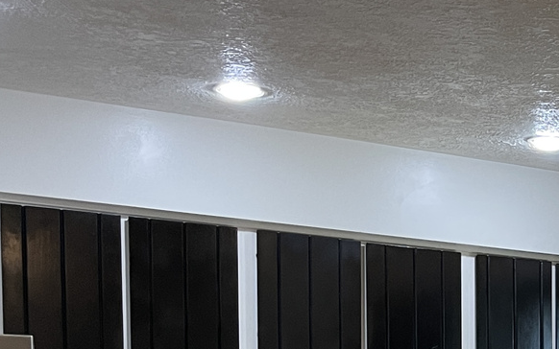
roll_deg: -0.9
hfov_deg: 18.9
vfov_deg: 12.6
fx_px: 1478
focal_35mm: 97
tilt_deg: -5.5
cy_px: 578
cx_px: 829
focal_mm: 4.2
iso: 125
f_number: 1.6
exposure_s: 1/60
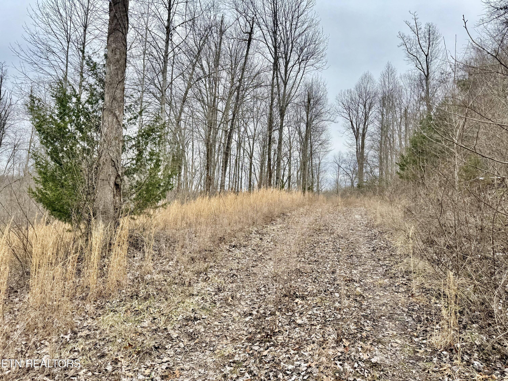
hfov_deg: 71.6
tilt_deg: +6.6
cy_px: 190
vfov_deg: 56.8
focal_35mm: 24
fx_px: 352
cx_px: 254
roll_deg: -3.8
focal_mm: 6.76
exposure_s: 1/1585
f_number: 1.78
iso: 80
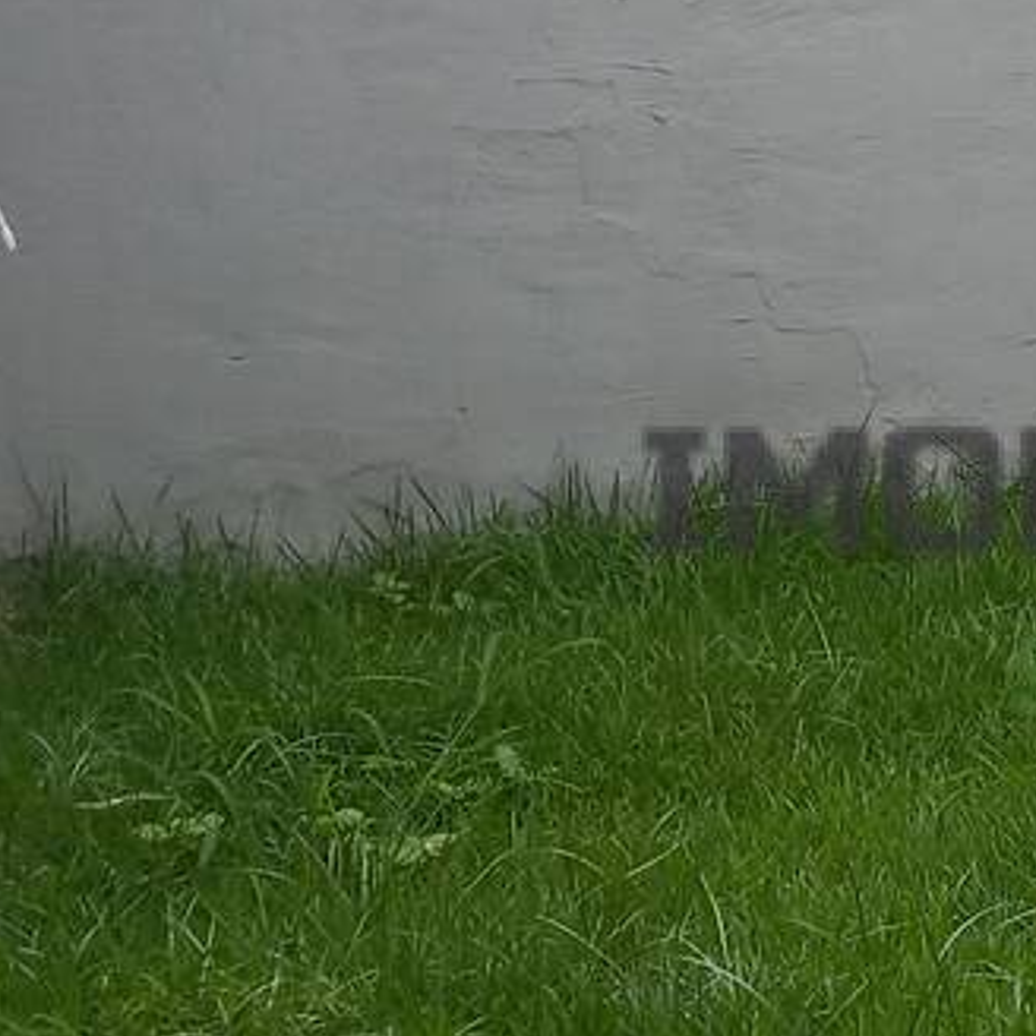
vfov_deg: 17.8
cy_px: 268
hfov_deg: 16.3
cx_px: 1563
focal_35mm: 97
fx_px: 3284
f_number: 1.8
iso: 80
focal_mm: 4.65
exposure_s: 1/60
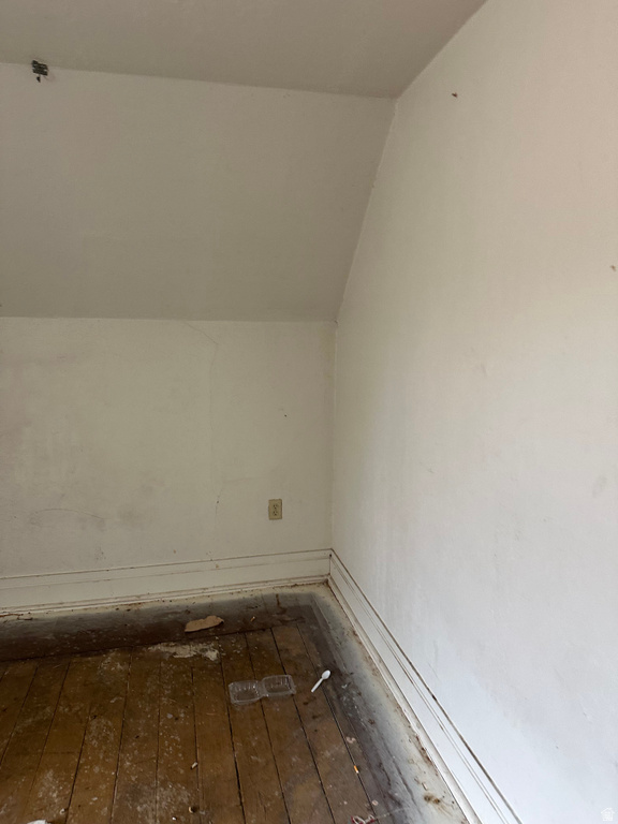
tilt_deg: -11.4
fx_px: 571
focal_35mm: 24
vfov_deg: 71.6
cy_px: 412
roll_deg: -4.8
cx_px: 309
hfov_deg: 56.8
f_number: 1.78
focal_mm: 6.86
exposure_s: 1/85
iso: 250
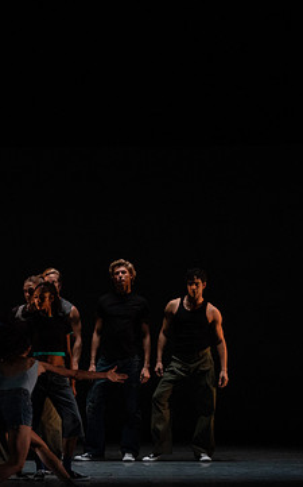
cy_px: 260
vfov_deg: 8.5
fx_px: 3257
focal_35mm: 246
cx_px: -62
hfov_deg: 5.3
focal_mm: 150
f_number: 5
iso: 8000
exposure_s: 1/400
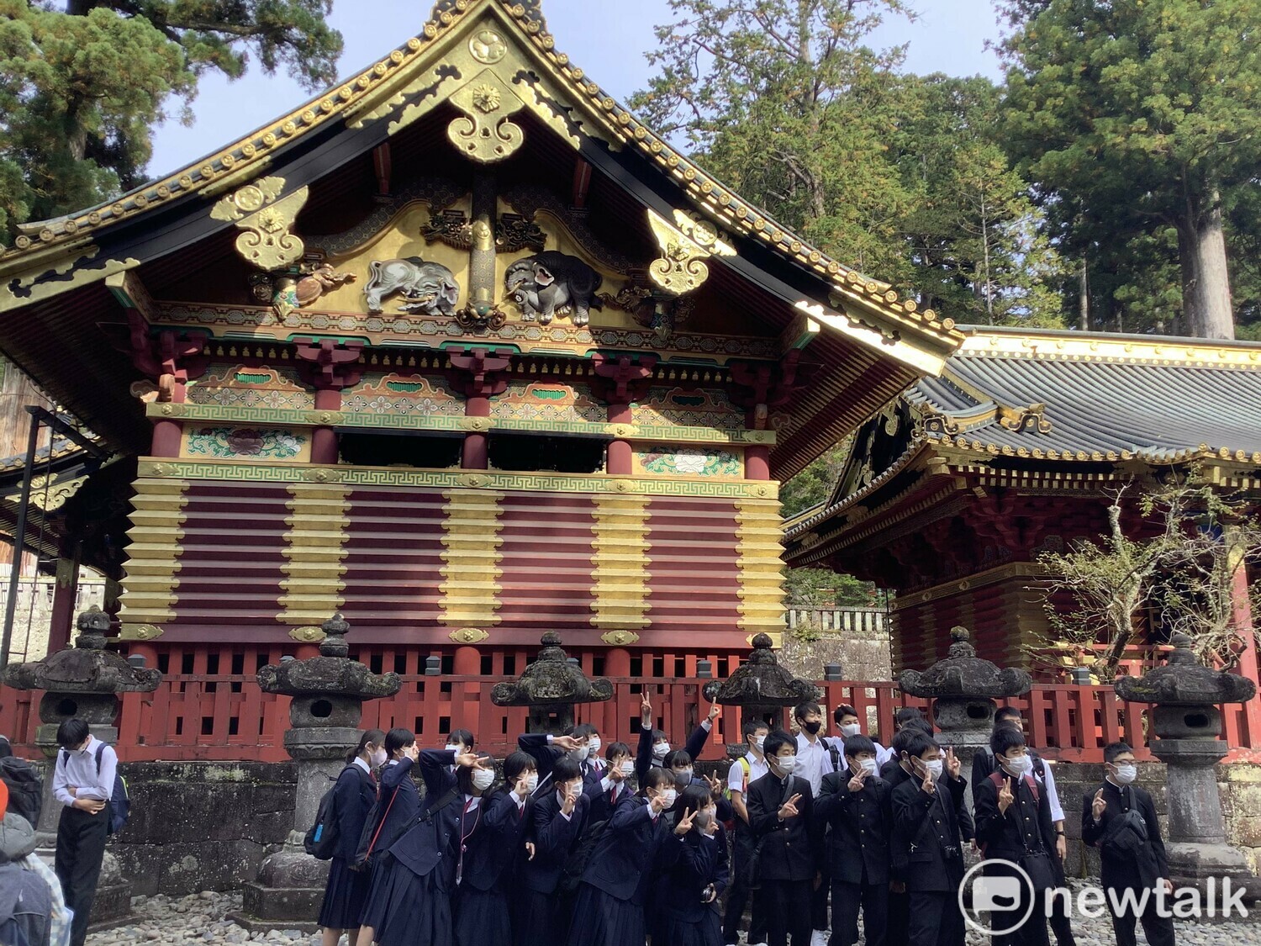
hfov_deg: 58.4
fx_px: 1129
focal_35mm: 31
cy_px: 473
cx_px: 630
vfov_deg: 45.4
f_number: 2.4
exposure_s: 1/175
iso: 25
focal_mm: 3.3
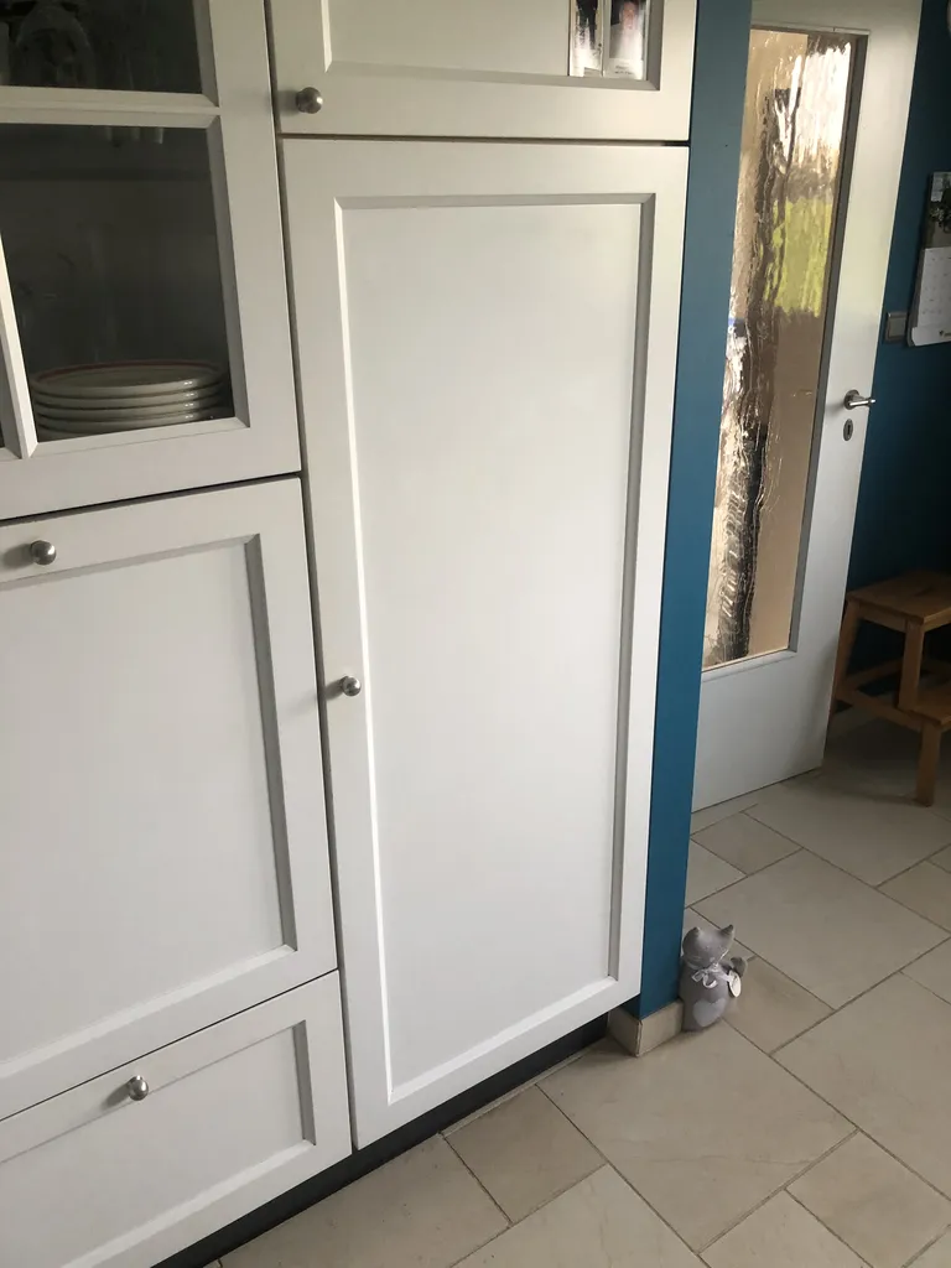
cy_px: 634
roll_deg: +2.4
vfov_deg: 63.4
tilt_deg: -24.7
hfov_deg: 49.7
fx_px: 1026
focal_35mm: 28
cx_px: 476
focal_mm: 3.99
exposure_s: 1/30
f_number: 1.8
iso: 40
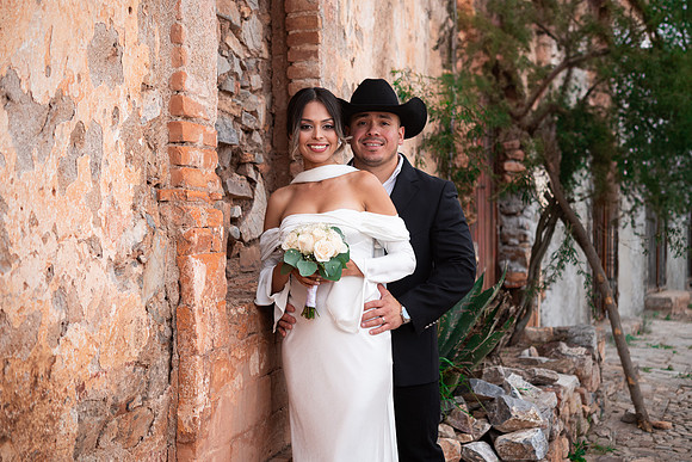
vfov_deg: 22.6
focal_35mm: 60
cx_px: 346
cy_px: 231
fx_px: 1154
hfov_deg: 33.4
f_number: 4
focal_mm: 60
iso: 125
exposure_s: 1/125
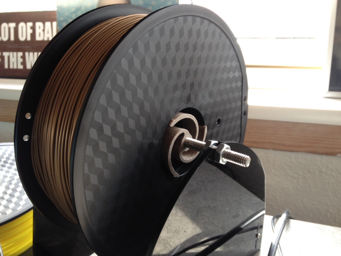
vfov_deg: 40.7
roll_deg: +2.3
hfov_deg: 52.6
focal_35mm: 35
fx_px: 345
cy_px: 128
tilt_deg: -20.4
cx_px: 170
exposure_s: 1/30
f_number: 2.4
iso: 50
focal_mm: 4.28
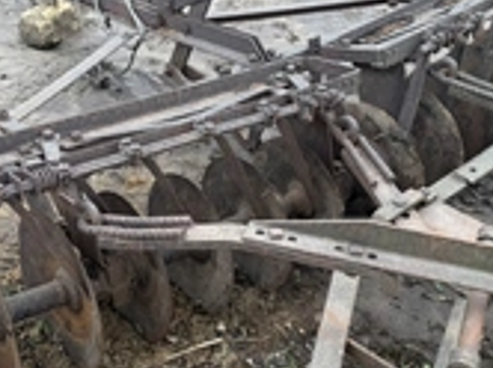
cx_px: 223
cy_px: 226
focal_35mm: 58
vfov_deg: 25.1
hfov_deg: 33.3
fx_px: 825
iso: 80
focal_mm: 6.76
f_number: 1.78
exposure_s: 1/649
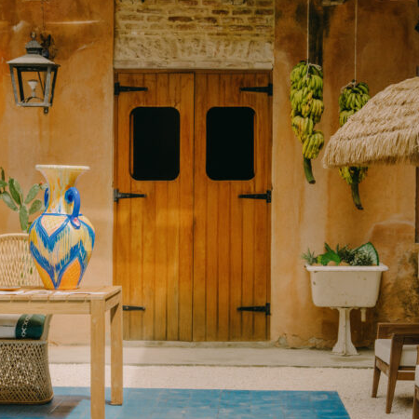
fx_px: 1191
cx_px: 234
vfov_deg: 19.9
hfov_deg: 19.9
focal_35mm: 87
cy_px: 233
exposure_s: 1/2000
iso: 100
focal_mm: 45
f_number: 2.8
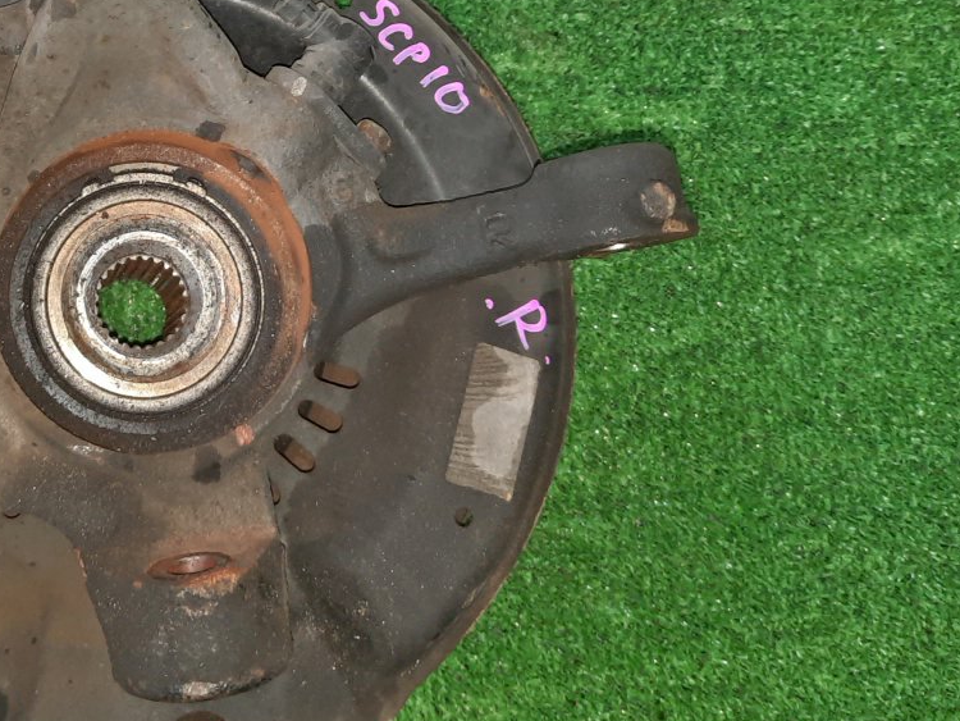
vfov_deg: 29.5
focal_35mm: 48
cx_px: 189
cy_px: 132
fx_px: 1332
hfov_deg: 38.2
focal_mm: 4.6
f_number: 2
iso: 345
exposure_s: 1/33
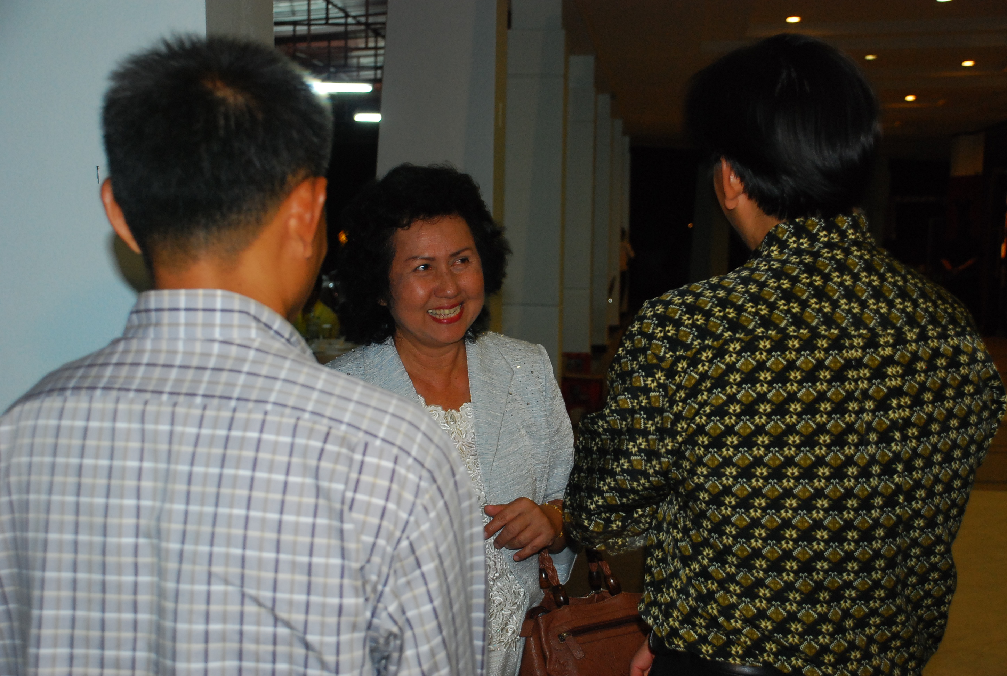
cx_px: 504
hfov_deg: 35.0
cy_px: 338
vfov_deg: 23.9
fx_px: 1598
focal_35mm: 57
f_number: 5
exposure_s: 1/15
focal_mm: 38
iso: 640
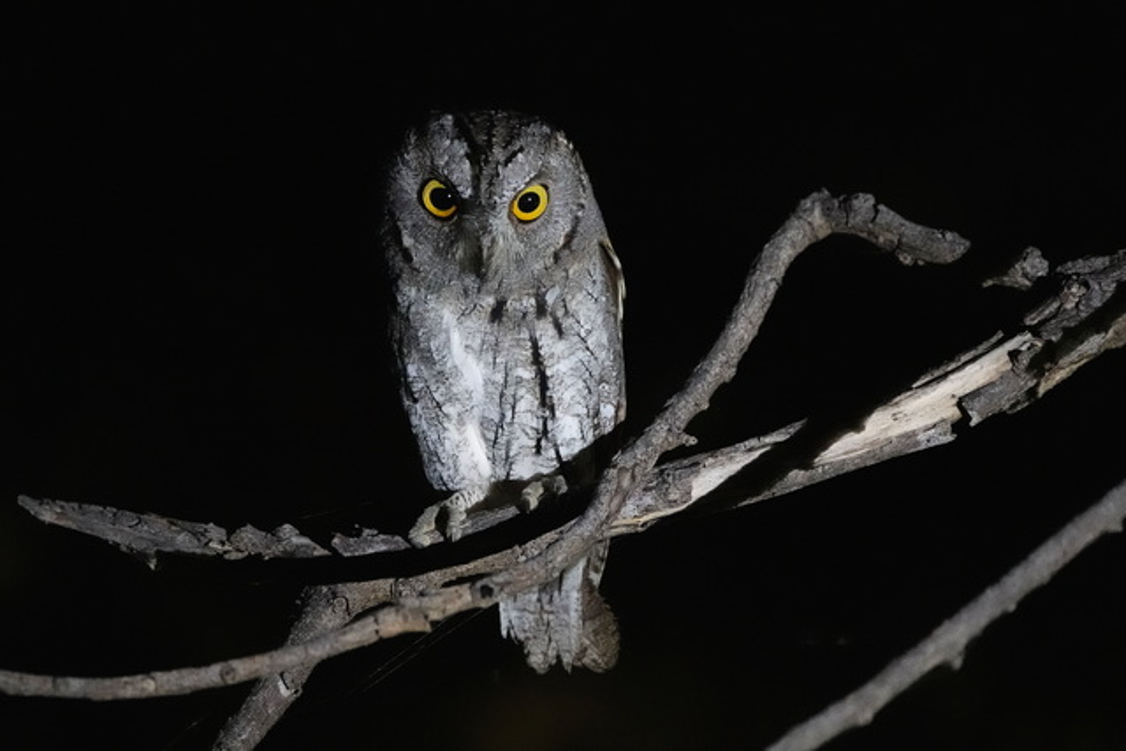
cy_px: 376
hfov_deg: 3.5
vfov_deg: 2.3
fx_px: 18332
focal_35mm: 586
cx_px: 563
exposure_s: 1/40
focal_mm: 214.72
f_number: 4
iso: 6400
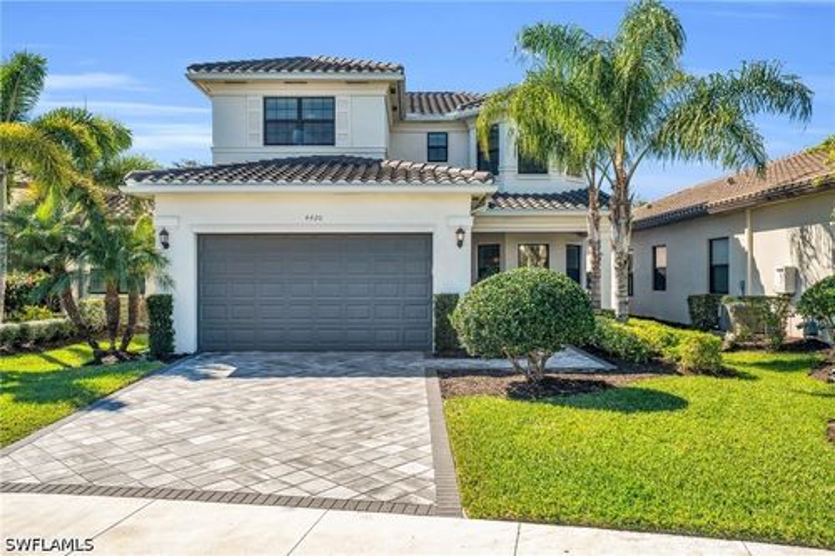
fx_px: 672
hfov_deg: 63.7
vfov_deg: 44.9
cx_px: 418
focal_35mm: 29
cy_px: 278
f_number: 9
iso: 200
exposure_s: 1/320
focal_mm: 29
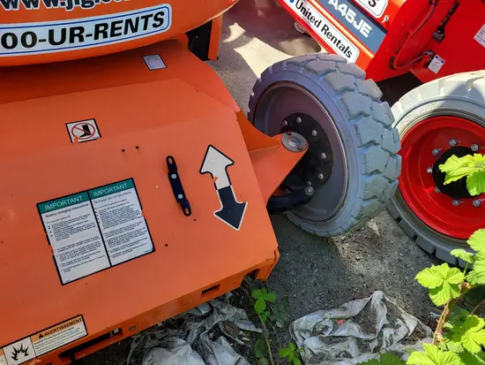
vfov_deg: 53.1
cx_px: 242
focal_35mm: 26
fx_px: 364
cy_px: 182
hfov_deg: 67.3
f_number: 1.8
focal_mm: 5.4
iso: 40
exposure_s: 1/342
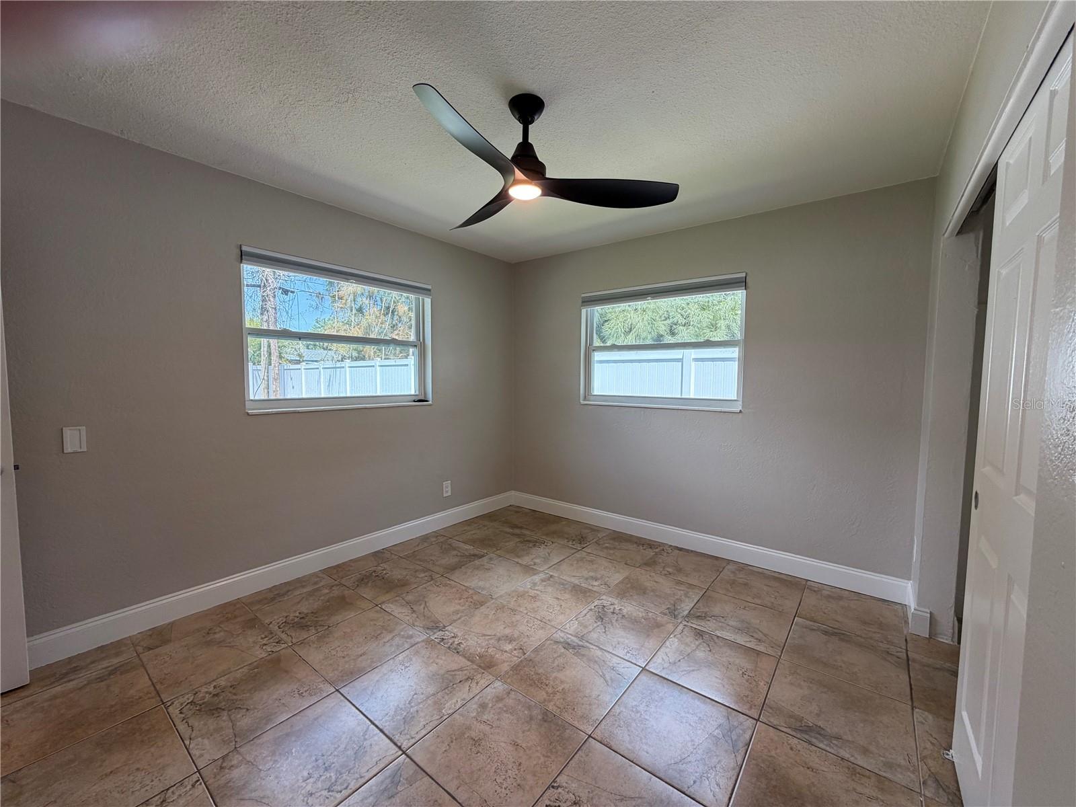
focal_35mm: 14
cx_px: 538
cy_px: 404
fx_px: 435
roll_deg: -0.1
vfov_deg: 85.7
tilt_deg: -4.5
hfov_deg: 102.1
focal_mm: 2.22
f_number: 2.2
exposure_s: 1/120
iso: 100
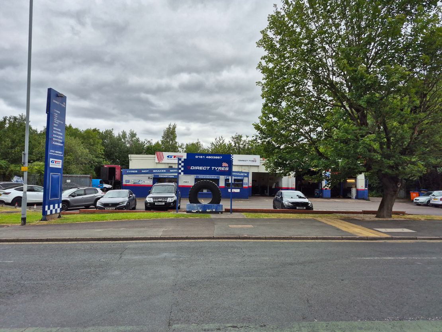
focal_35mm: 23
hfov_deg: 73.9
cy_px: 166
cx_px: 221
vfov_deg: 58.9
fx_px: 294
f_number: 1.8
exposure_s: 1/756
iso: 25
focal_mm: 5.4
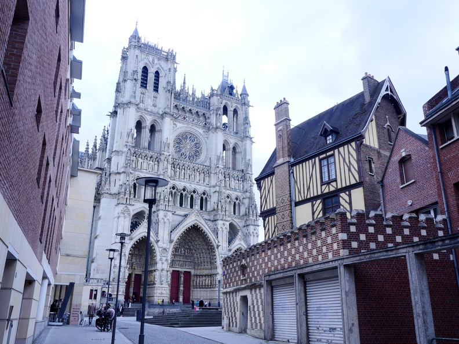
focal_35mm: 30
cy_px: 172
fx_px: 398
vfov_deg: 46.8
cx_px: 230
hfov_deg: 60.0
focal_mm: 15
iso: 200
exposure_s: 1/60
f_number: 8
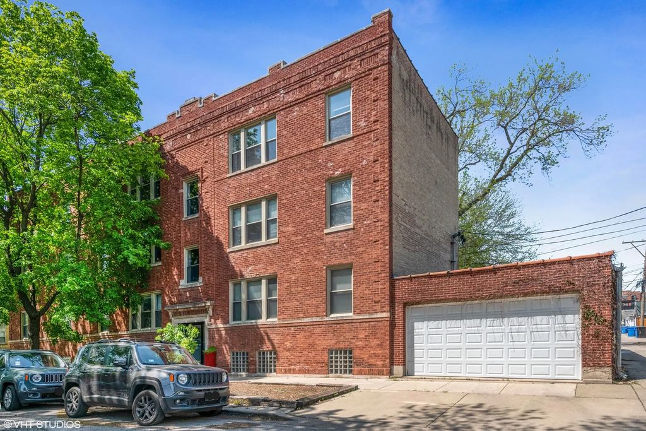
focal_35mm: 22
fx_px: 395
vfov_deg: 57.2
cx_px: 323
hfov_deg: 78.6
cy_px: 216
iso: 400
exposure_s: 1/1600
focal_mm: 22
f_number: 8
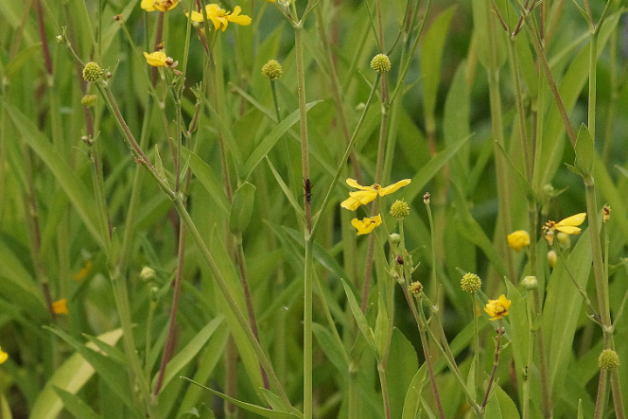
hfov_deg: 7.6
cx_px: 250
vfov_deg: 5.1
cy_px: 104
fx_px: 4728
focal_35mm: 271
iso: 1600
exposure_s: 1/160
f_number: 5.6
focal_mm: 100
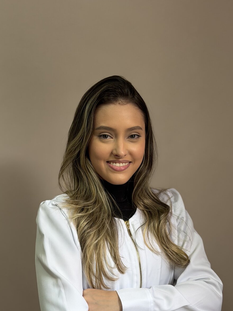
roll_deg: +0.1
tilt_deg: -5.1
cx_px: 115
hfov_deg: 29.7
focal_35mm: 49
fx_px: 440
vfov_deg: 38.9
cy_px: 155
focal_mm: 6.76
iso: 100
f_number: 1.78
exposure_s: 1/120
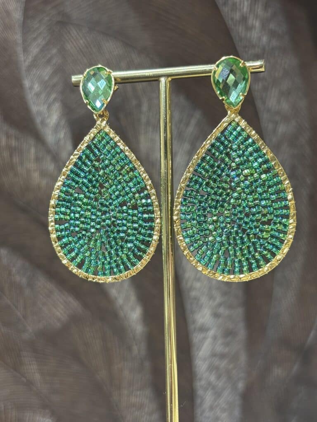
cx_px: 158
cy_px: 211
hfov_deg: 28.0
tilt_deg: -1.4
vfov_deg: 36.8
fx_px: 635
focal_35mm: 52
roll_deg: +1.0
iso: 50
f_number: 1.6
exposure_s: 1/50
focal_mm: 5.96
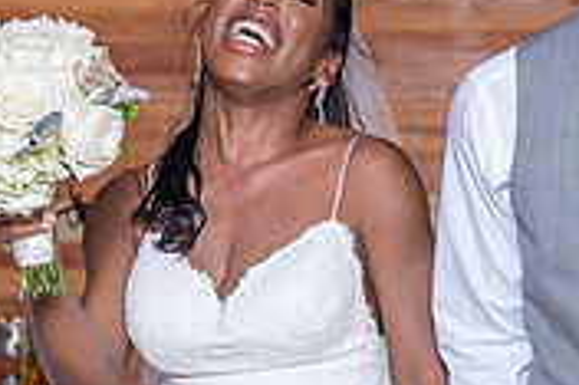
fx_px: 3471
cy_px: 269
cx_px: 512
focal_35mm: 216
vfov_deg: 6.3
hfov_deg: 9.5
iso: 2000
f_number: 4.5
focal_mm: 52
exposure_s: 1/200
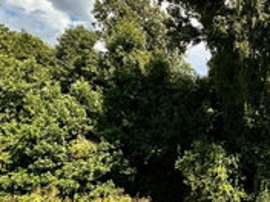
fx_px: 265
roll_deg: -0.4
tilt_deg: -3.0
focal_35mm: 34
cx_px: 294
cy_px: 118
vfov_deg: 41.7
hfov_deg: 42.8
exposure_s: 1/553
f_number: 2.2
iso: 40
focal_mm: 2.22
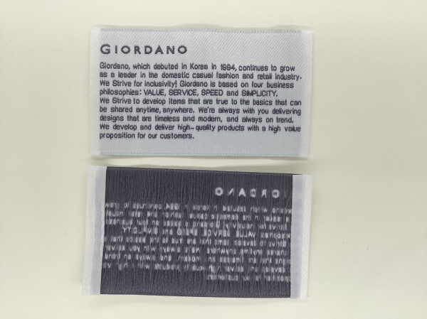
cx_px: 214
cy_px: 160
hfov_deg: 58.4
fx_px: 382
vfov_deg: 45.4
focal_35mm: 31
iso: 25
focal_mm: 3.3
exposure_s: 1/152
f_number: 2.4
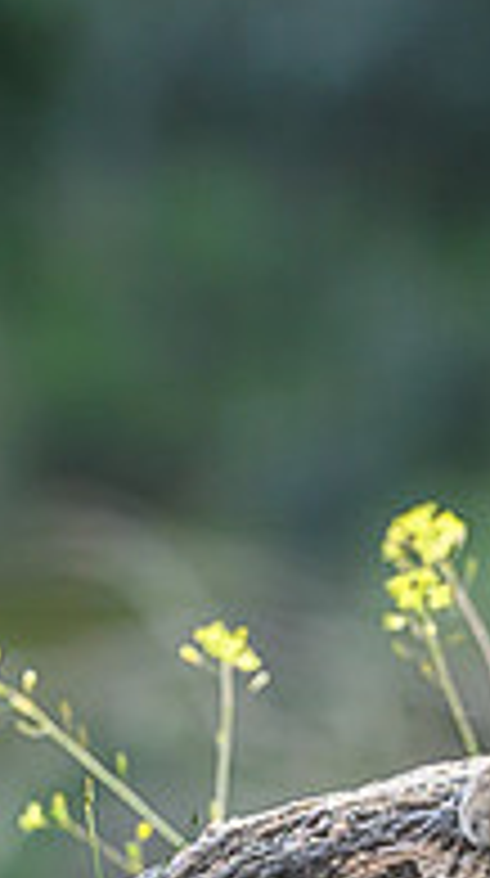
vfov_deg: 1.3
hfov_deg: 0.8
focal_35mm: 1605
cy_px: 427
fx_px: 37251
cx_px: 727
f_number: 4
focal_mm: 400
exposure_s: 1/2000
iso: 450
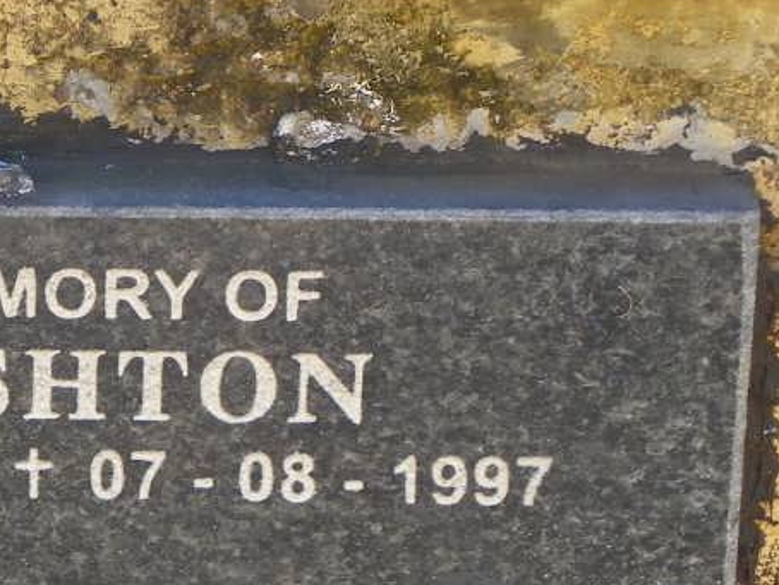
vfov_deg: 6.1
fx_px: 5471
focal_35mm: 243
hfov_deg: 8.1
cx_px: -70
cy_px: 511
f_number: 4
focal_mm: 16.4
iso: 64
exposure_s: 1/40
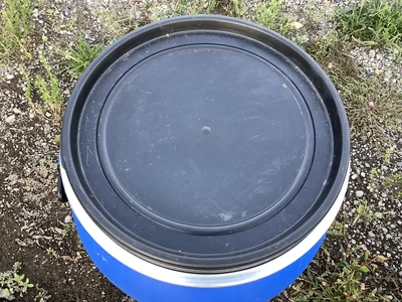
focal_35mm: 31
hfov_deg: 58.4
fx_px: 360
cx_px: 201
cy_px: 151
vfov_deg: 45.4
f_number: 2.4
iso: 125
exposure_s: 1/60
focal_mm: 3.3
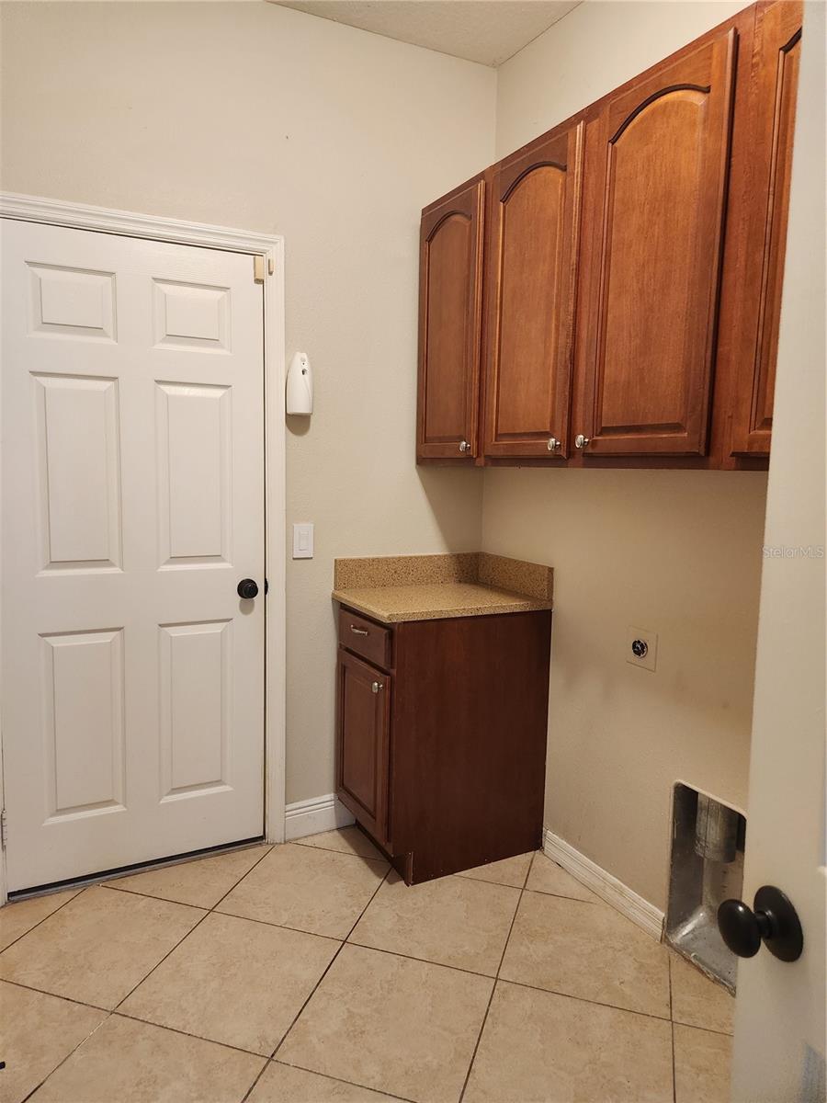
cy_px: 552
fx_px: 733
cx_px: 414
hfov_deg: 58.9
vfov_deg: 73.9
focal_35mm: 23
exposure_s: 1/120
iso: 640
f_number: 1.8
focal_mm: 5.4
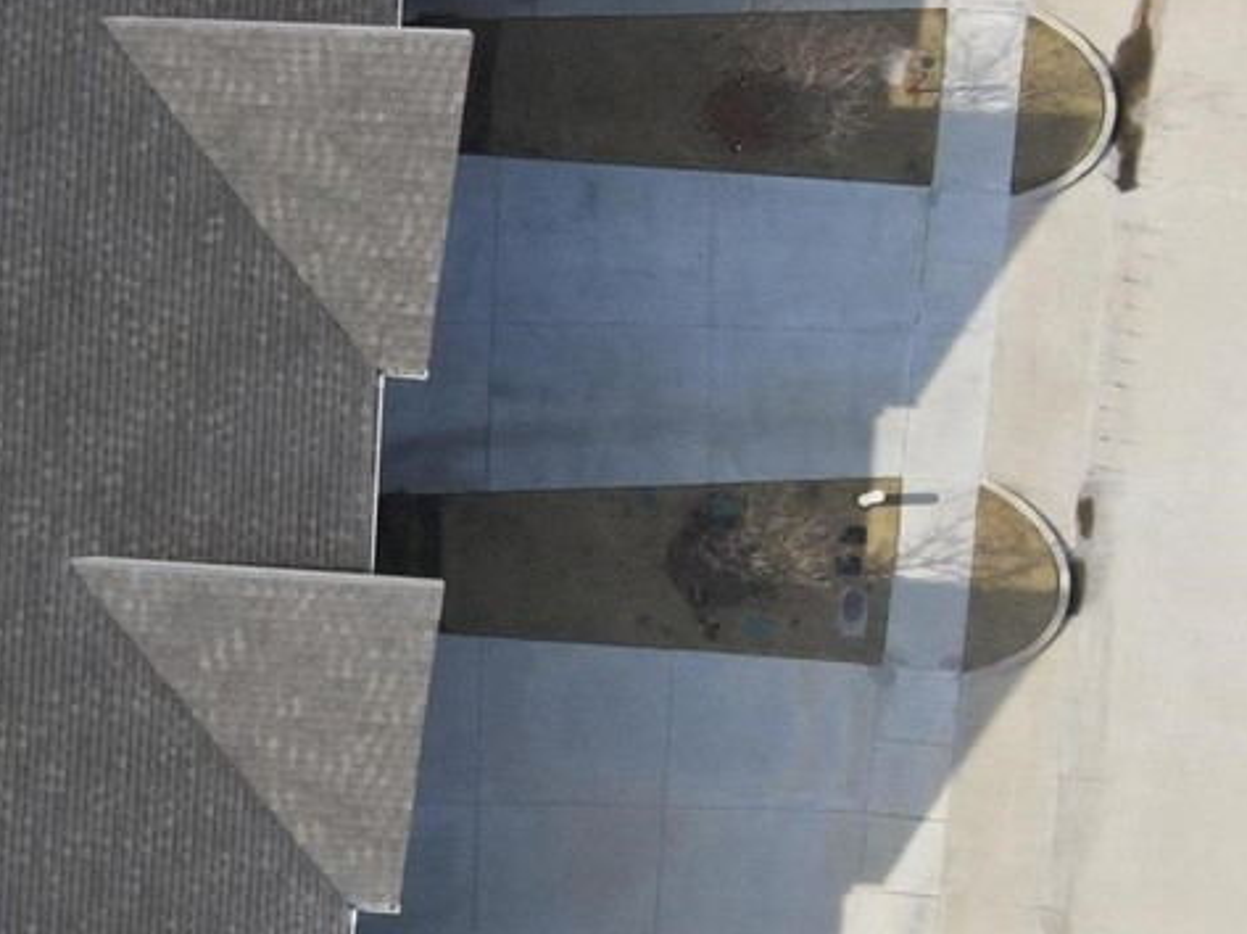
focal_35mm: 104
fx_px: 3744
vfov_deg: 14.1
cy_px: 768
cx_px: -482
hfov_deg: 17.5
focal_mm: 4.5
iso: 100
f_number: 2.8
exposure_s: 1/800
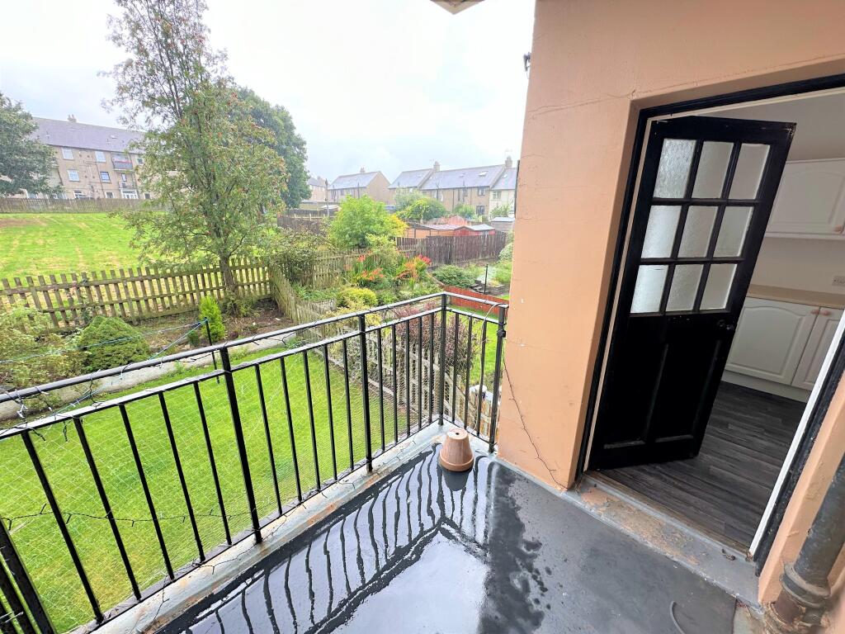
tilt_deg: -17.2
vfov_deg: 85.7
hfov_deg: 102.1
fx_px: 342
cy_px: 317
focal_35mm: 14
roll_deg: -0.6
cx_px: 422
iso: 40
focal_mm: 2.22
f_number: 2.2
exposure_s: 1/118
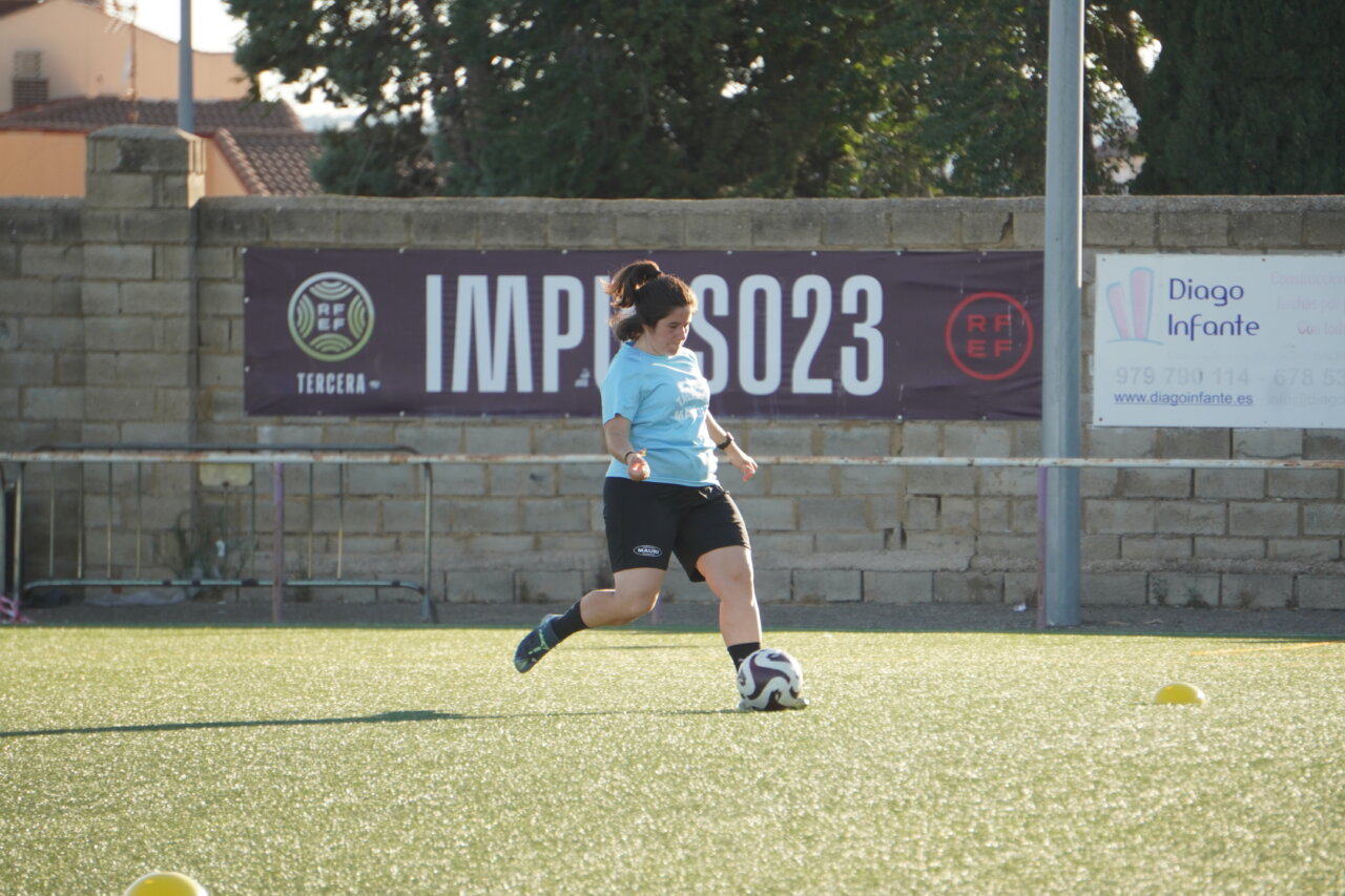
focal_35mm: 315
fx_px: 11766
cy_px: 448
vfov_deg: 4.4
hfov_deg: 6.5
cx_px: 672
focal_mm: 210
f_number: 6.3
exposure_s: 1/400
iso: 400
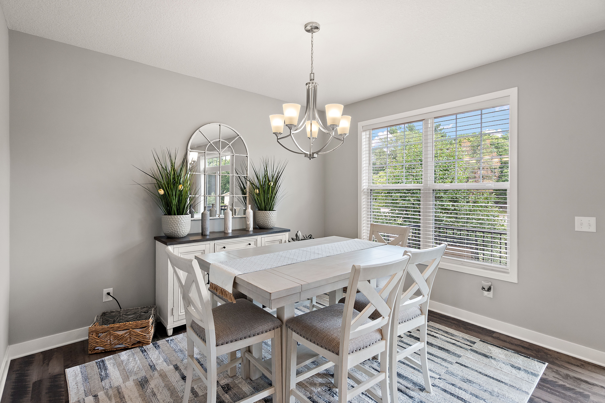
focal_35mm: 16
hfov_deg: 96.7
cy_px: 202
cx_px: 302
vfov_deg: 73.7
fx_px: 269
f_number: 8
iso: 500
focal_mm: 16
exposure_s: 1/10
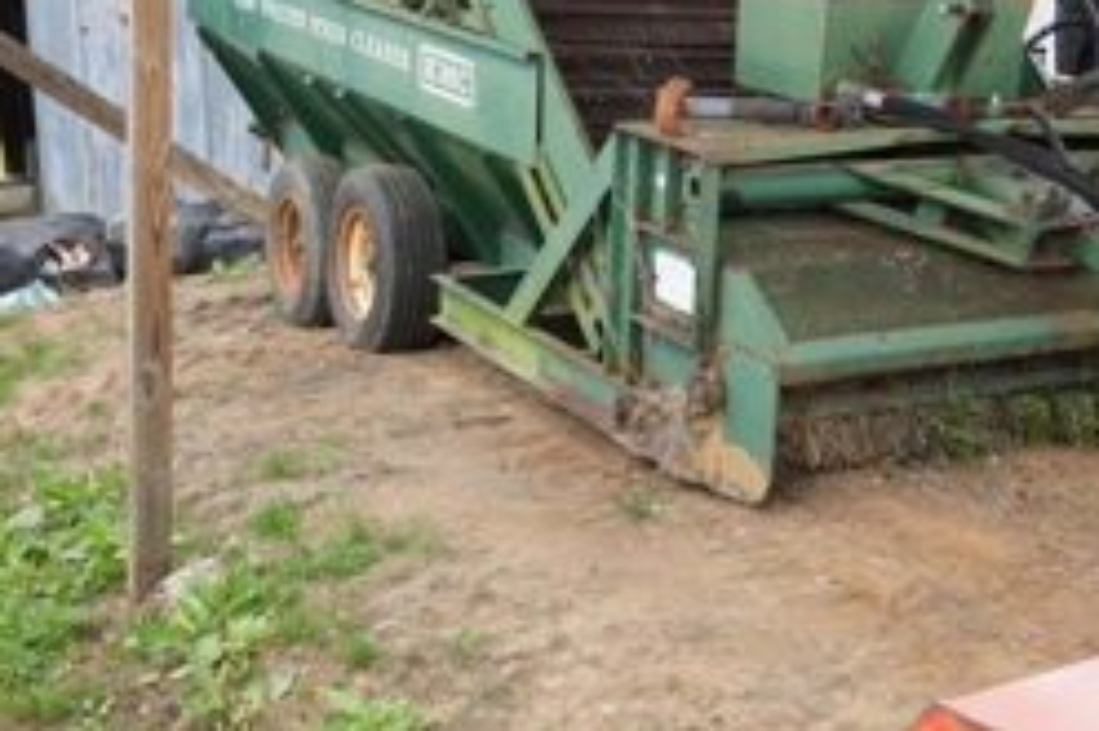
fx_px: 1891
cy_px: 235
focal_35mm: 62
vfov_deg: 21.8
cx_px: 720
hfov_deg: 32.2
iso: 320
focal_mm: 38
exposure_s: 1/40
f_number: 11
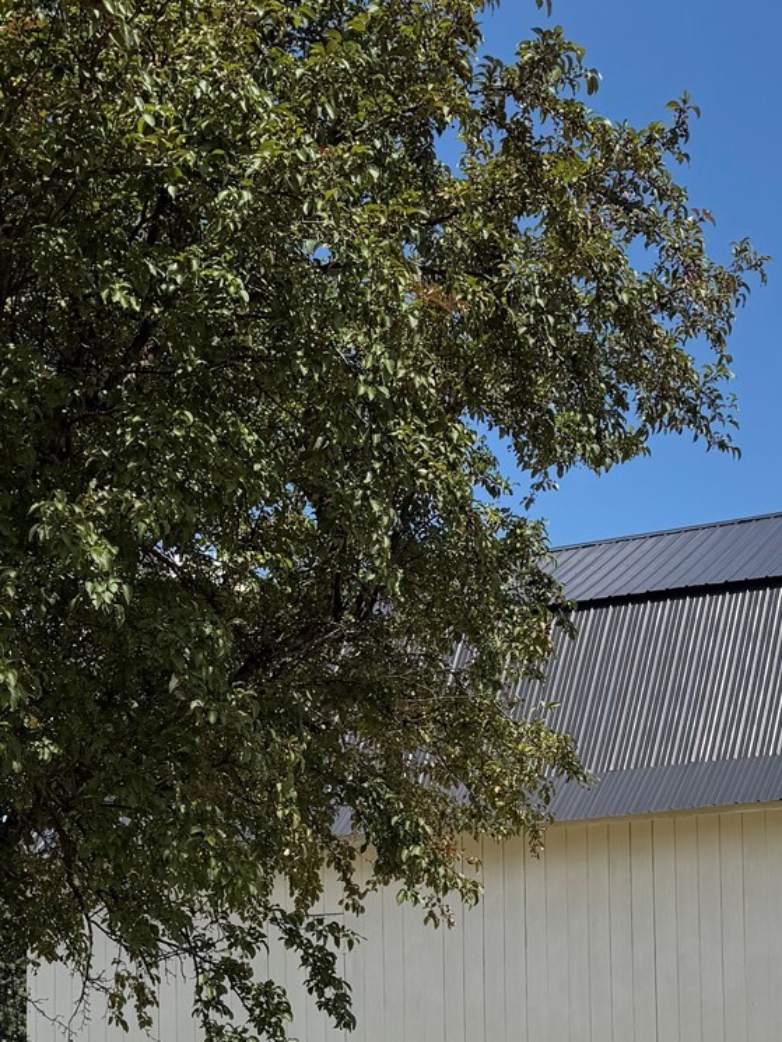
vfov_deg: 27.8
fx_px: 1987
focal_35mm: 66
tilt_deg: +3.0
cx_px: 509
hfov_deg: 22.2
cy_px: 1024
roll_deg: -0.2
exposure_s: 1/5319
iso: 80
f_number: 1.78
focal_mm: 6.76
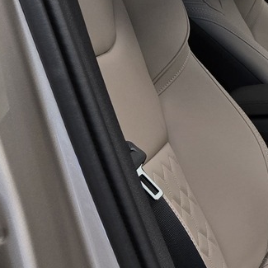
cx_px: 482
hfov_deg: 16.2
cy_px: 148
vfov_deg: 19.3
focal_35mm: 90
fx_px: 788
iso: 160
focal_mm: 5.4
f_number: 1.8
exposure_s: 1/90.1
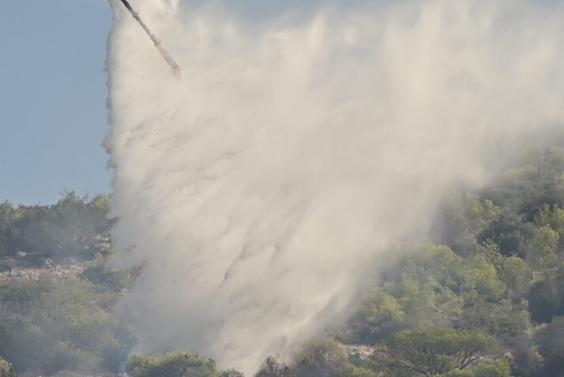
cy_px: 118
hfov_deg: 10.2
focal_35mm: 201
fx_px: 3150
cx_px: 323
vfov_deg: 6.8
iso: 100
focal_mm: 120
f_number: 4
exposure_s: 1/2000
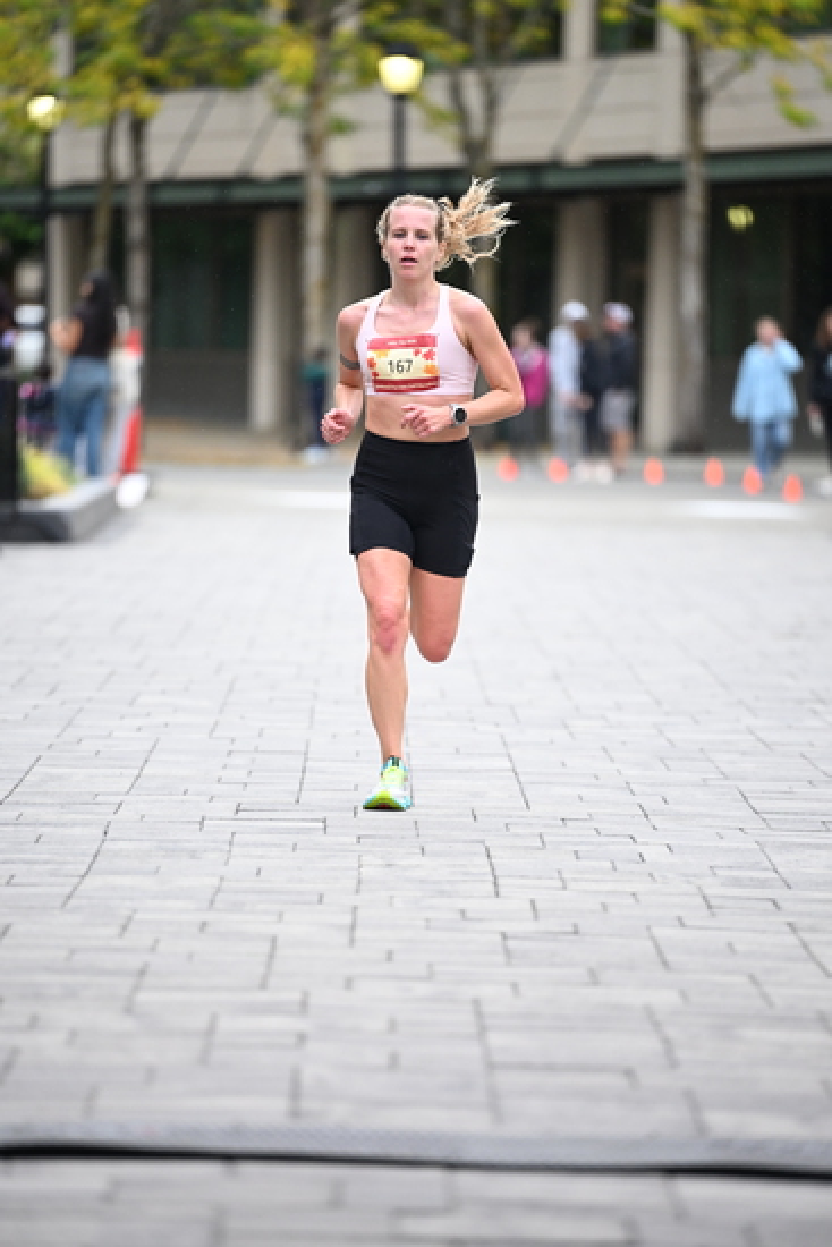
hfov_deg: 6.9
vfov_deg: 10.3
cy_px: 624
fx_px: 6928
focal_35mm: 200
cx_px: 416
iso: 1250
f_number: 2.8
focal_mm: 200
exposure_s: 1/1600
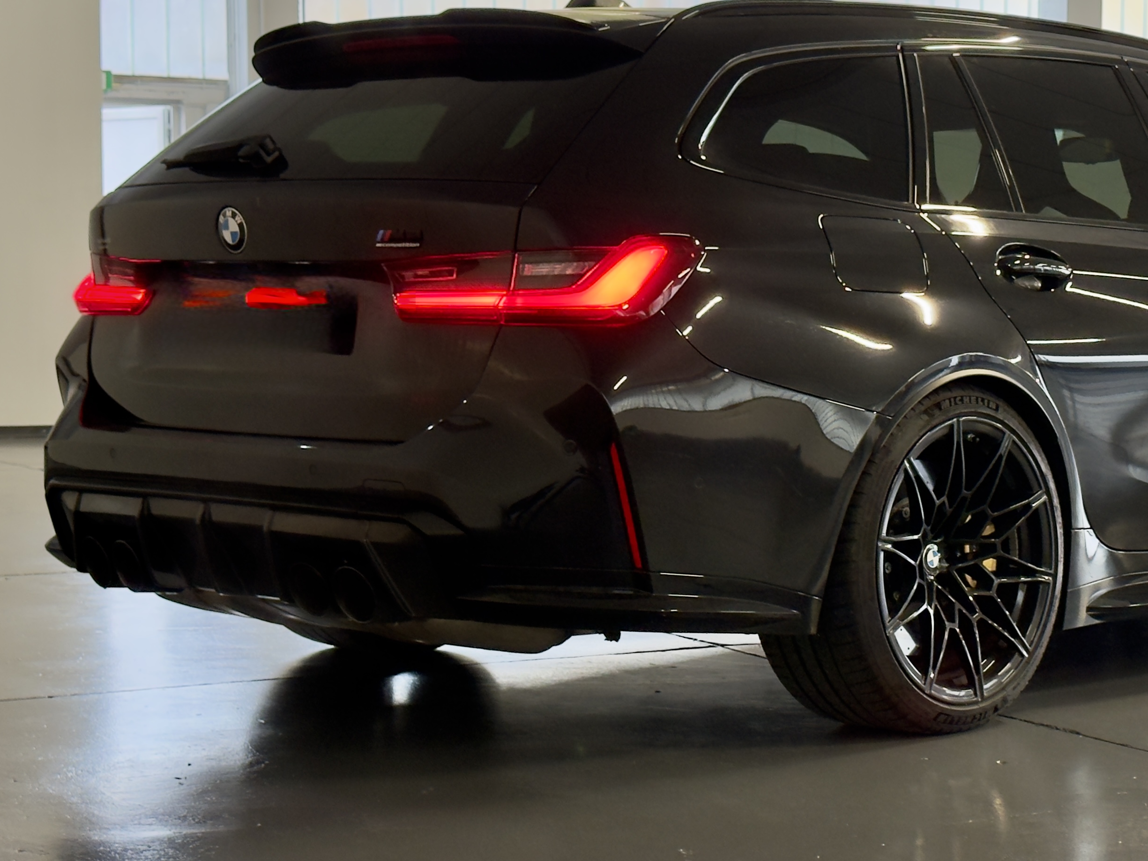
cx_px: 798
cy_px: 484
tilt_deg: -3.5
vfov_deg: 18.7
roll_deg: -0.1
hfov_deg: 24.6
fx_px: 2620
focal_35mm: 79
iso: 250
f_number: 1.78
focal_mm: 6.76
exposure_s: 1/33
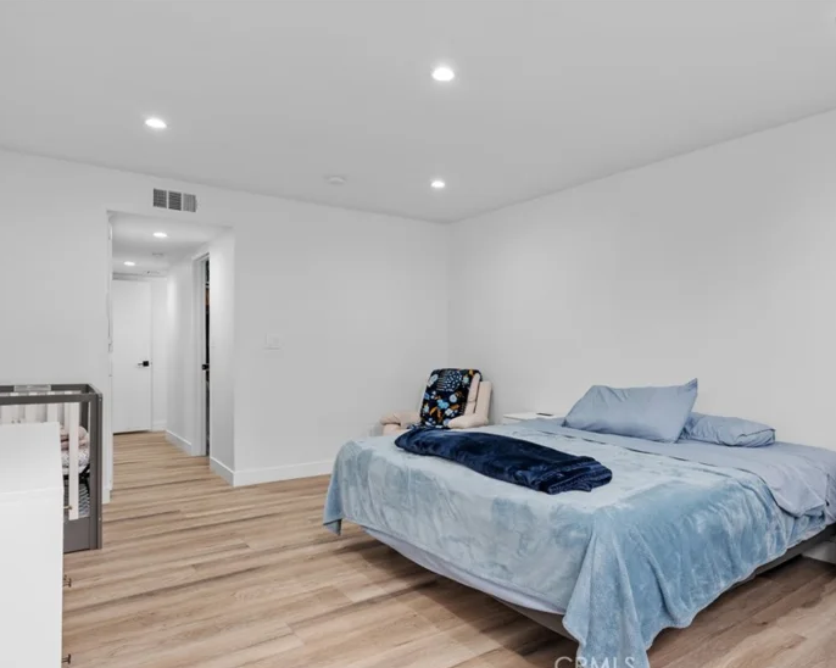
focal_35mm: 23
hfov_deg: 72.3
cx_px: 469
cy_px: 339
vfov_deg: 60.8
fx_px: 569
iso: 320
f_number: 9.5
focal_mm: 20
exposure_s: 1/1.43
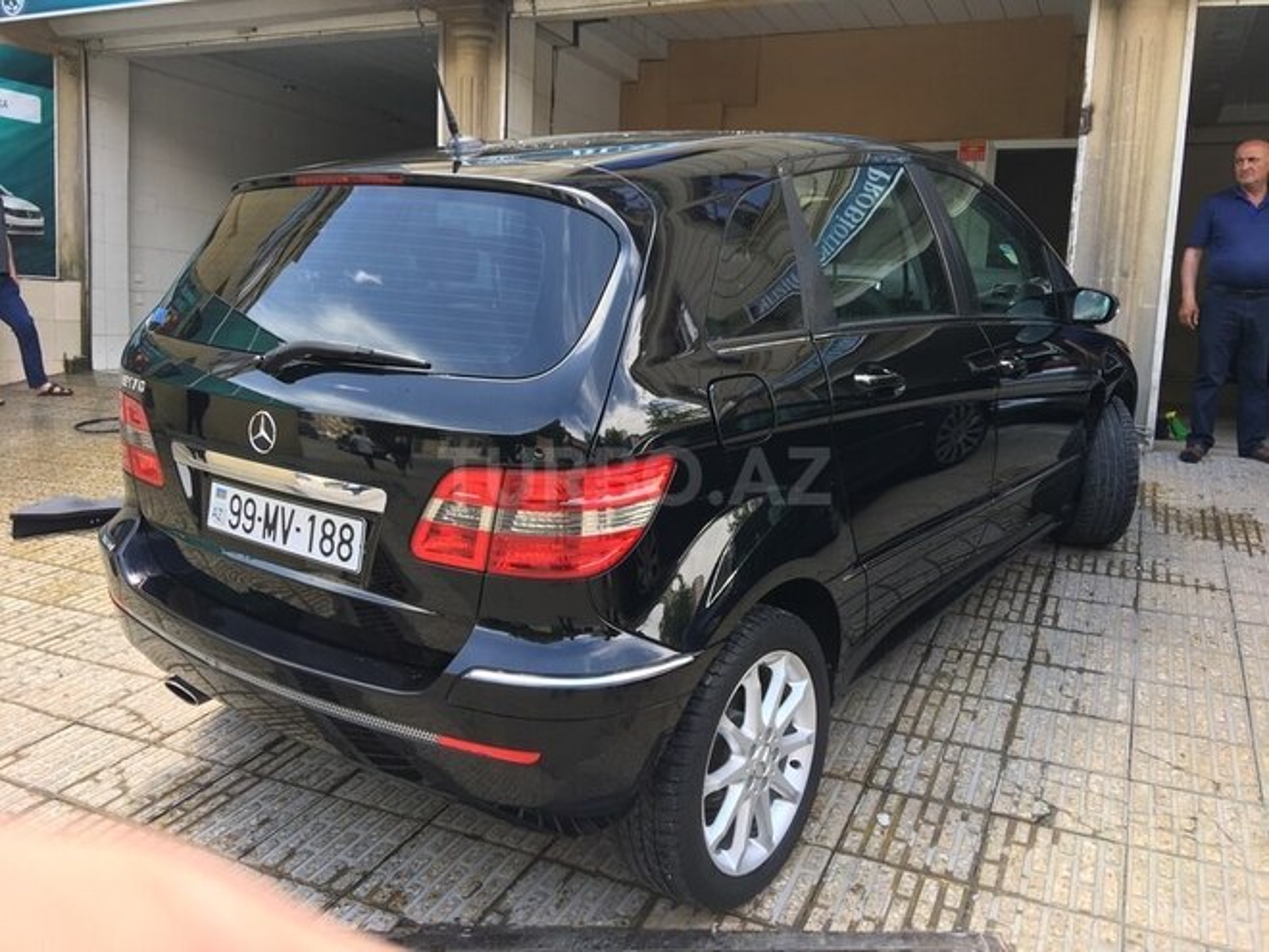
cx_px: 634
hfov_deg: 61.7
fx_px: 1063
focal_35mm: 29
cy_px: 476
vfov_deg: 48.2
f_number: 2.2
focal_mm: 4.15
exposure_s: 1/117
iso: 25
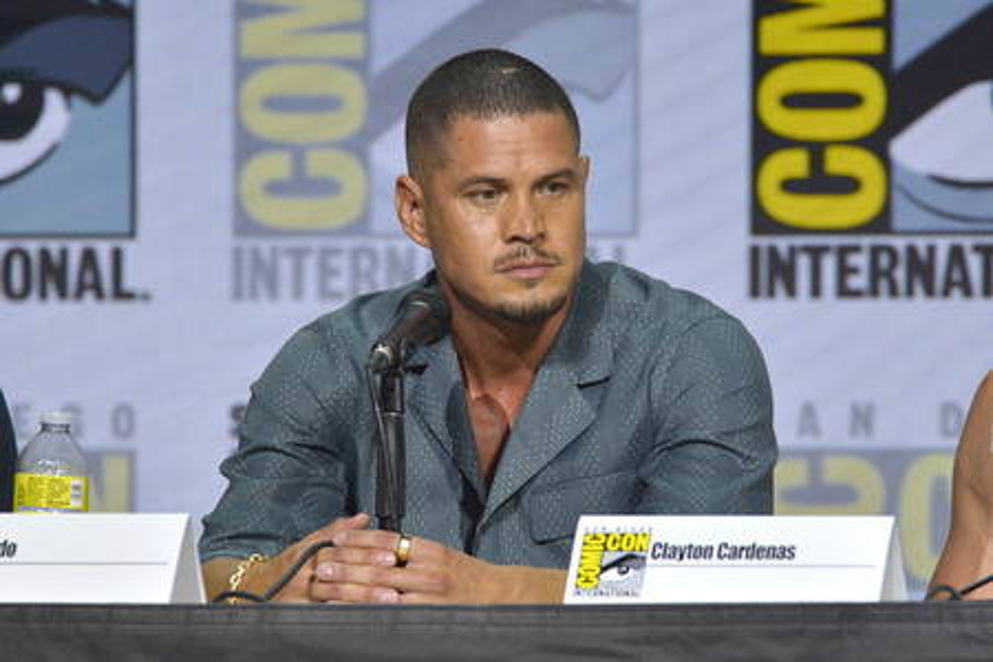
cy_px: 331
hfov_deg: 4.1
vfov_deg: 2.7
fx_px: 13791
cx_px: 496
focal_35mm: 500
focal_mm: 500
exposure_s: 1/250
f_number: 6.3
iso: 1600
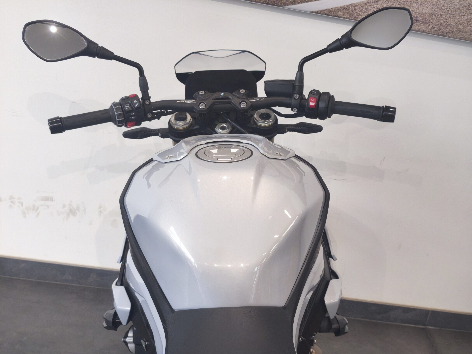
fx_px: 627
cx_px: 236
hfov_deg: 41.2
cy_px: 177
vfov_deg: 31.5
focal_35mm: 46
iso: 250
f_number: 1.6
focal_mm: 6.57
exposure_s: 1/120
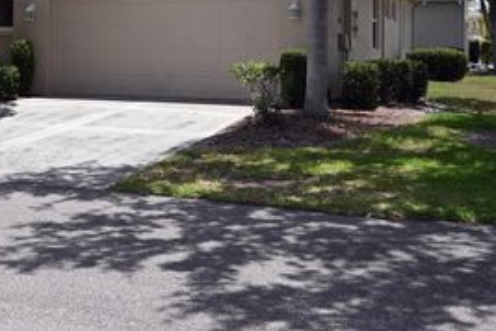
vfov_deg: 22.0
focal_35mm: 60
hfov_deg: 32.9
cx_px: 171
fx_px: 833
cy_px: 36
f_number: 7.1
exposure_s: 1/400
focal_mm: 21.5
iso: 100
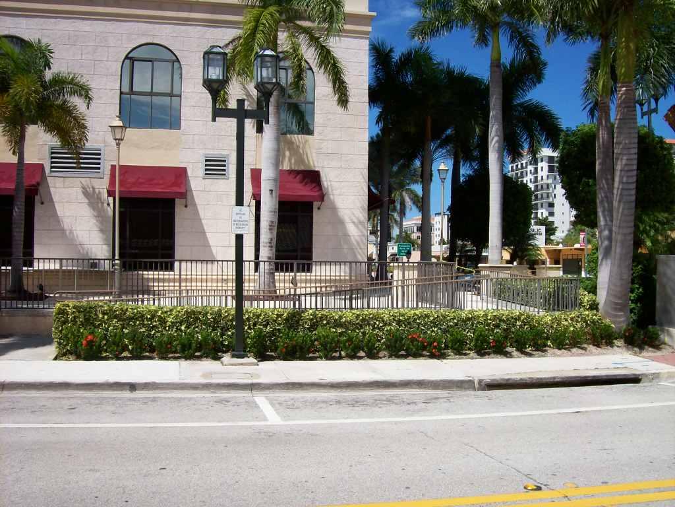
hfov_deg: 51.4
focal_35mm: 36
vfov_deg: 39.7
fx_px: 702
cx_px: 338
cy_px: 254
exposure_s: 1/1008
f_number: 4.8
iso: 80
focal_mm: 6
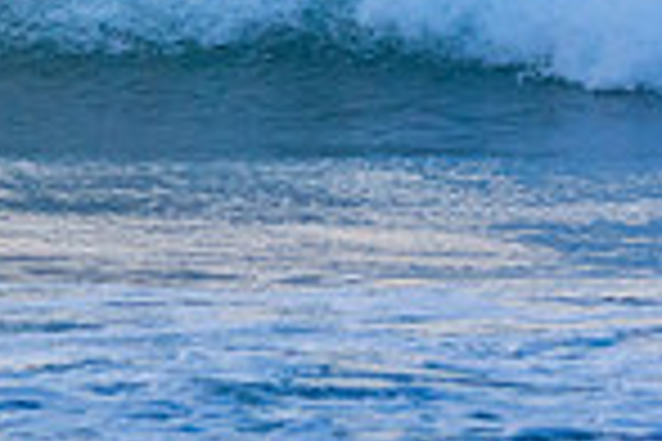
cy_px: -241
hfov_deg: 1.7
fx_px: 22341
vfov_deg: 1.1
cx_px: -482
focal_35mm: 1215
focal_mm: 200
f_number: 5.6
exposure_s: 1/1250
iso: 800
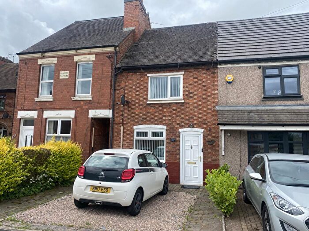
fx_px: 232
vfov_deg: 53.1
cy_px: 116
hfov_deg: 67.3
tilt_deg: +5.8
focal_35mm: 26
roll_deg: -0.7
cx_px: 154
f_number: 1.8
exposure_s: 1/2513
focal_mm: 4.25
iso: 32
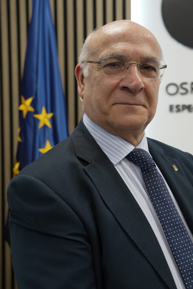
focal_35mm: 55
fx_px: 440
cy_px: 153
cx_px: 124
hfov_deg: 24.7
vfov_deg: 36.4
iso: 800
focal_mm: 38.5
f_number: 4
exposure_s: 1/100
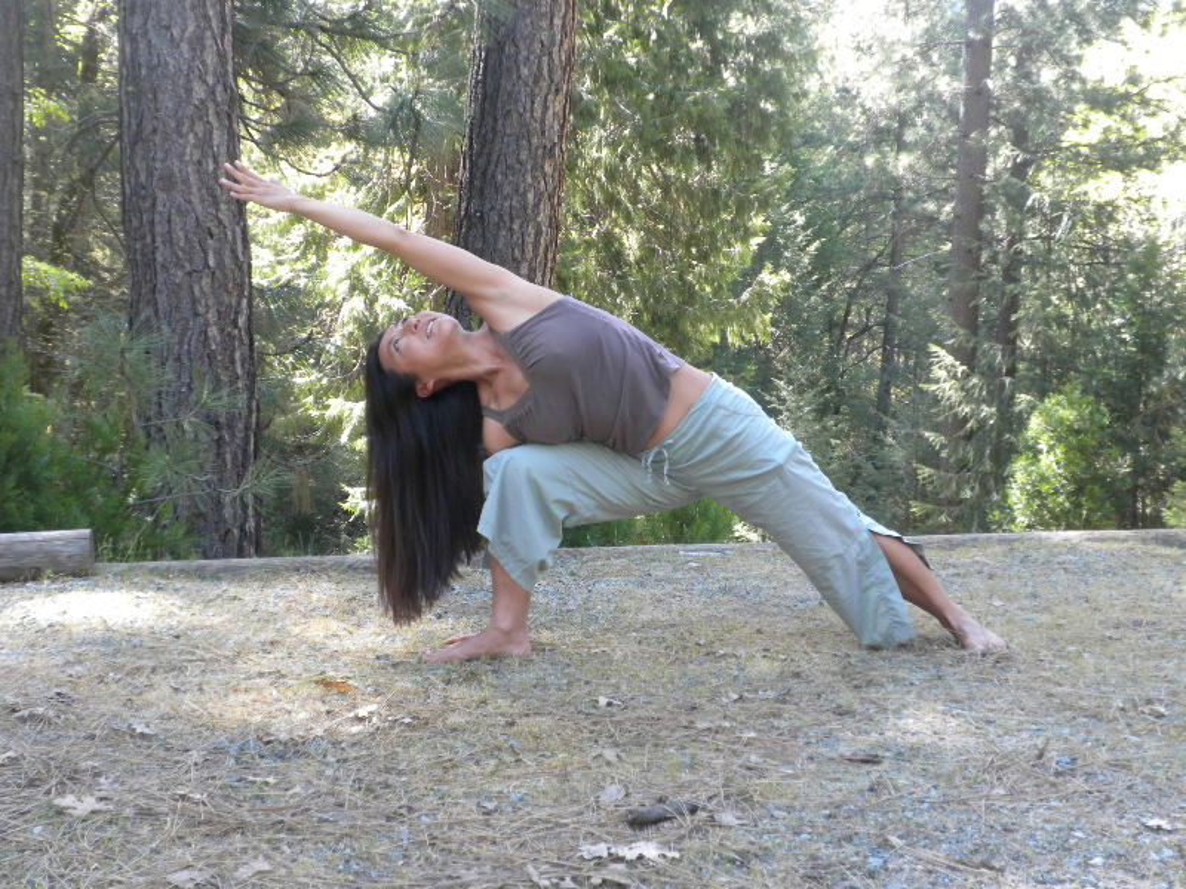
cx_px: 593
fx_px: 1782
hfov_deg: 36.8
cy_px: 444
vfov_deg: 28.0
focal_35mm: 52
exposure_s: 1/60
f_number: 4.3
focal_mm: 9.1
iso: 234
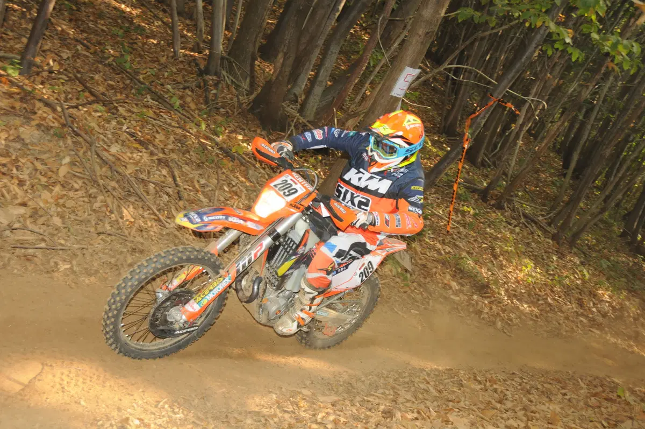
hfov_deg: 46.4
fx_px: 752
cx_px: 322
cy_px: 214
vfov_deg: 31.8
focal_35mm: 42
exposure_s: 1/250
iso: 800
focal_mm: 28
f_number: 4
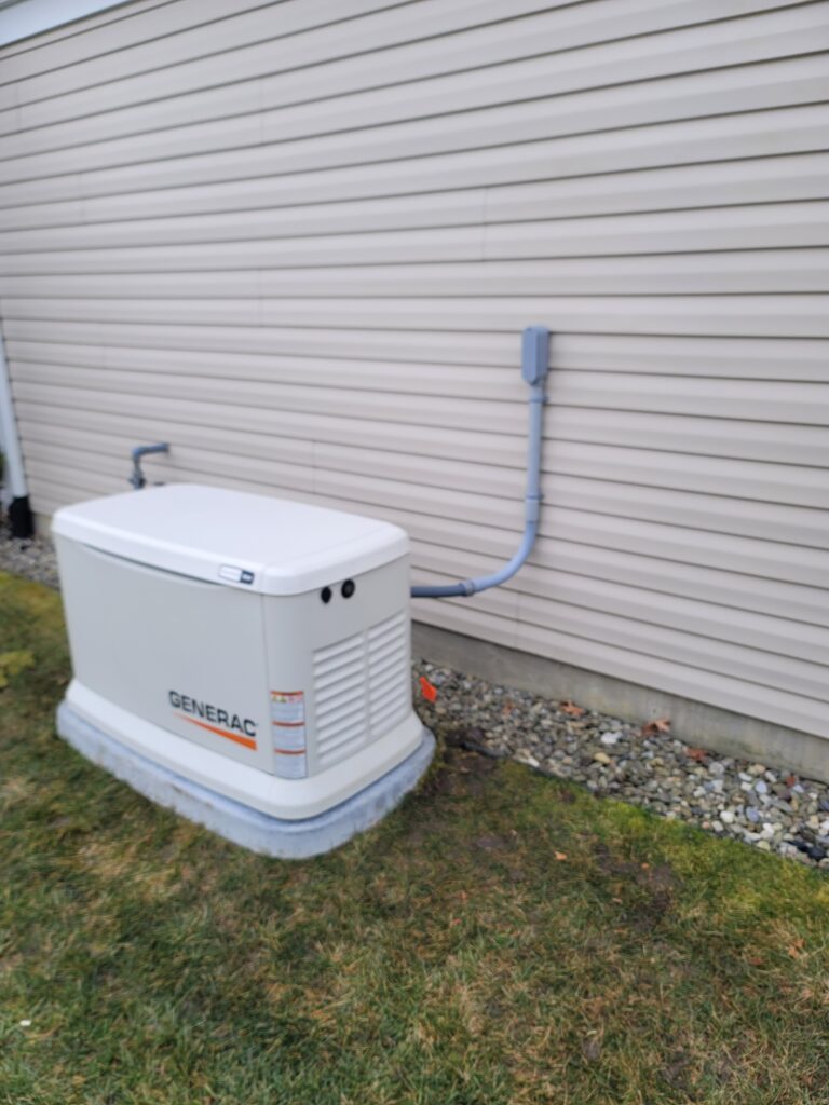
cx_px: 414
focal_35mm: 25
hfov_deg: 54.9
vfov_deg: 69.4
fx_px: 798
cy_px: 552
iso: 20
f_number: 1.8
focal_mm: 7
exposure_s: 1/193
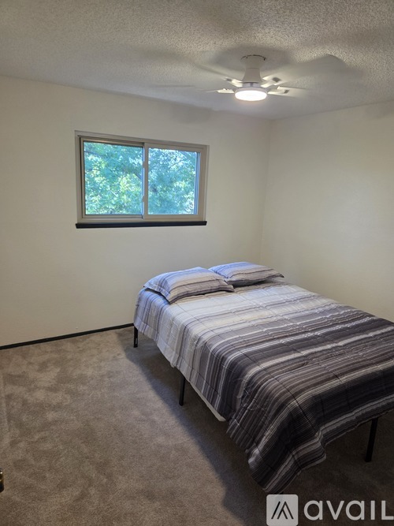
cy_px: 263
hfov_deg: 58.9
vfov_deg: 73.9
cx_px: 197
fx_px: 349
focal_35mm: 23
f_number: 1.8
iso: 320
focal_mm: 5.4
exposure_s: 1/120
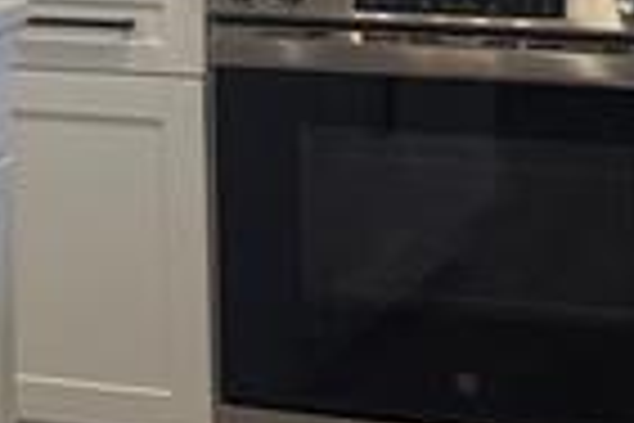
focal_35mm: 181
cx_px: -585
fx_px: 3187
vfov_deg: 7.4
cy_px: -274
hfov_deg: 10.5
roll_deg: +0.9
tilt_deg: +0.0
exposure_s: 1/232
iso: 160
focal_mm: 6.76
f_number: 1.78
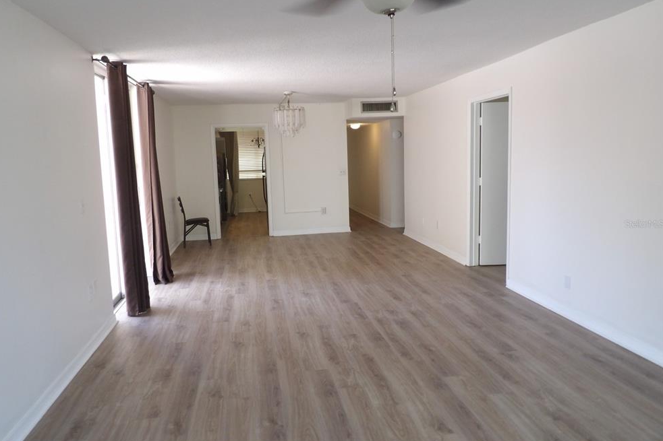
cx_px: 320
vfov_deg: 49.5
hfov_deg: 69.4
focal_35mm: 26
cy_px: 224
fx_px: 479
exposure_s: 1/33
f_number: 3.2
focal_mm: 4.3
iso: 200
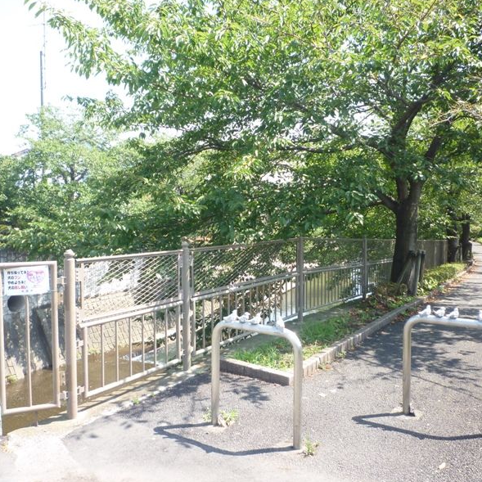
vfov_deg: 54.0
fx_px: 473
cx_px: 260
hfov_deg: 54.0
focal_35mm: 30
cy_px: 240
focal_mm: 4.4
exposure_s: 1/200
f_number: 2.8
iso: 80
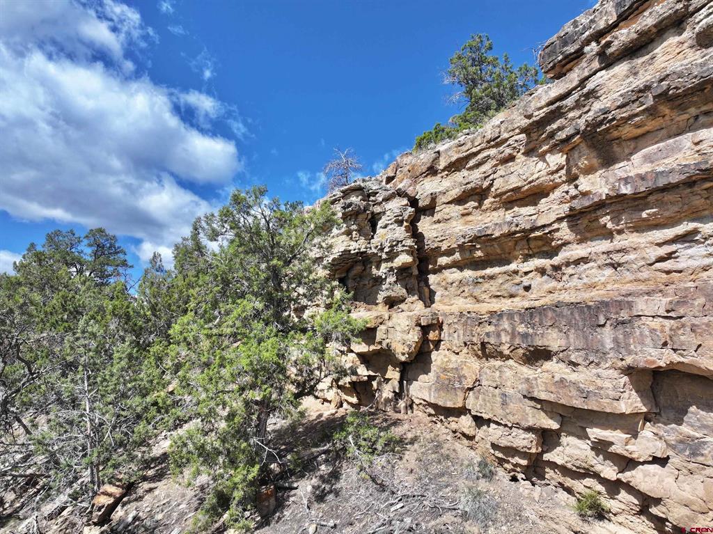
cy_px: 267
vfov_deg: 56.8
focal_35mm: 24
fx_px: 494
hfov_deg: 71.6
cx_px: 356
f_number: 2.8
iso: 100
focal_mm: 12.29
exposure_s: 1/1600
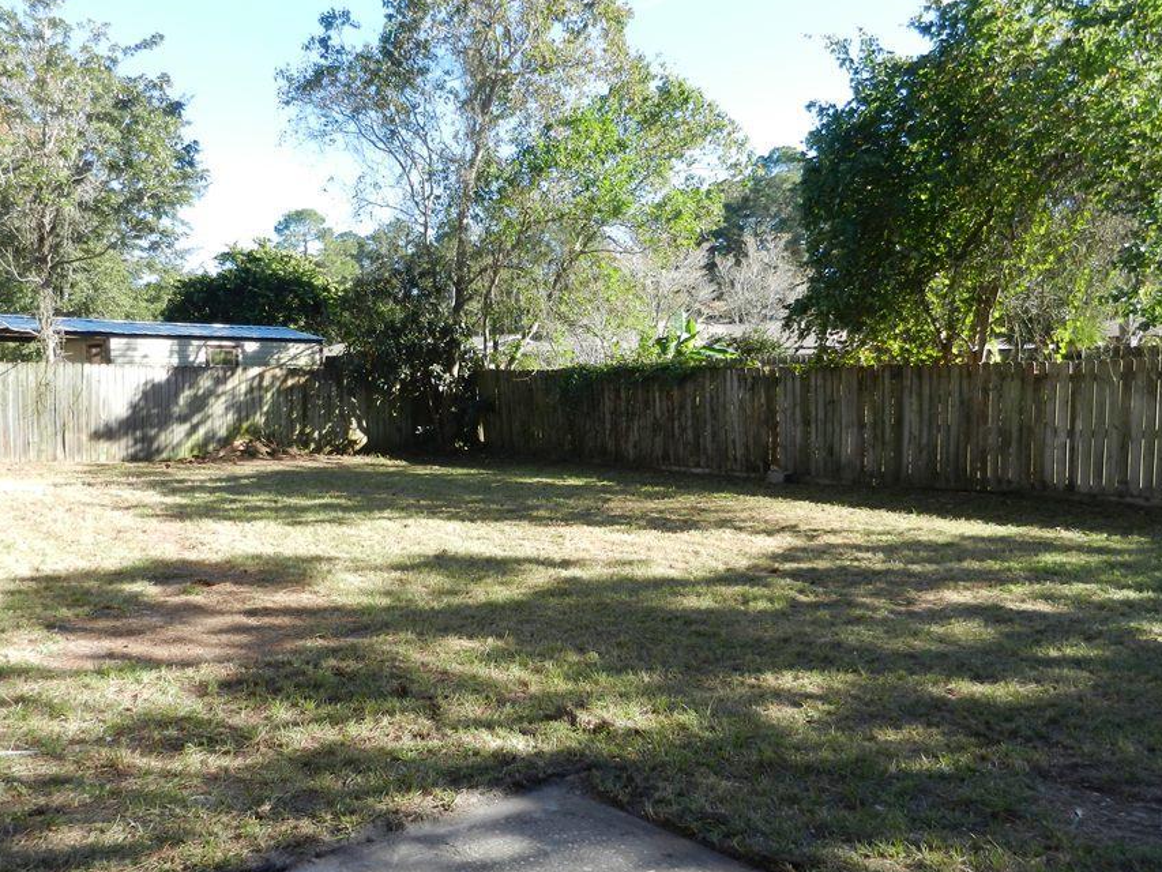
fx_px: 1007
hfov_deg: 59.8
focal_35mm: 30
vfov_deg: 46.7
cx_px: 514
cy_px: 490
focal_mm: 4.5
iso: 160
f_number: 3.5
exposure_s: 1/320
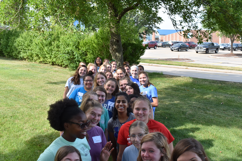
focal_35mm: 38
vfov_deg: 35.5
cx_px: 121
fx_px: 252
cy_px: 80
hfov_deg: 51.3
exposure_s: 1/250
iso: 280
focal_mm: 25
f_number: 8
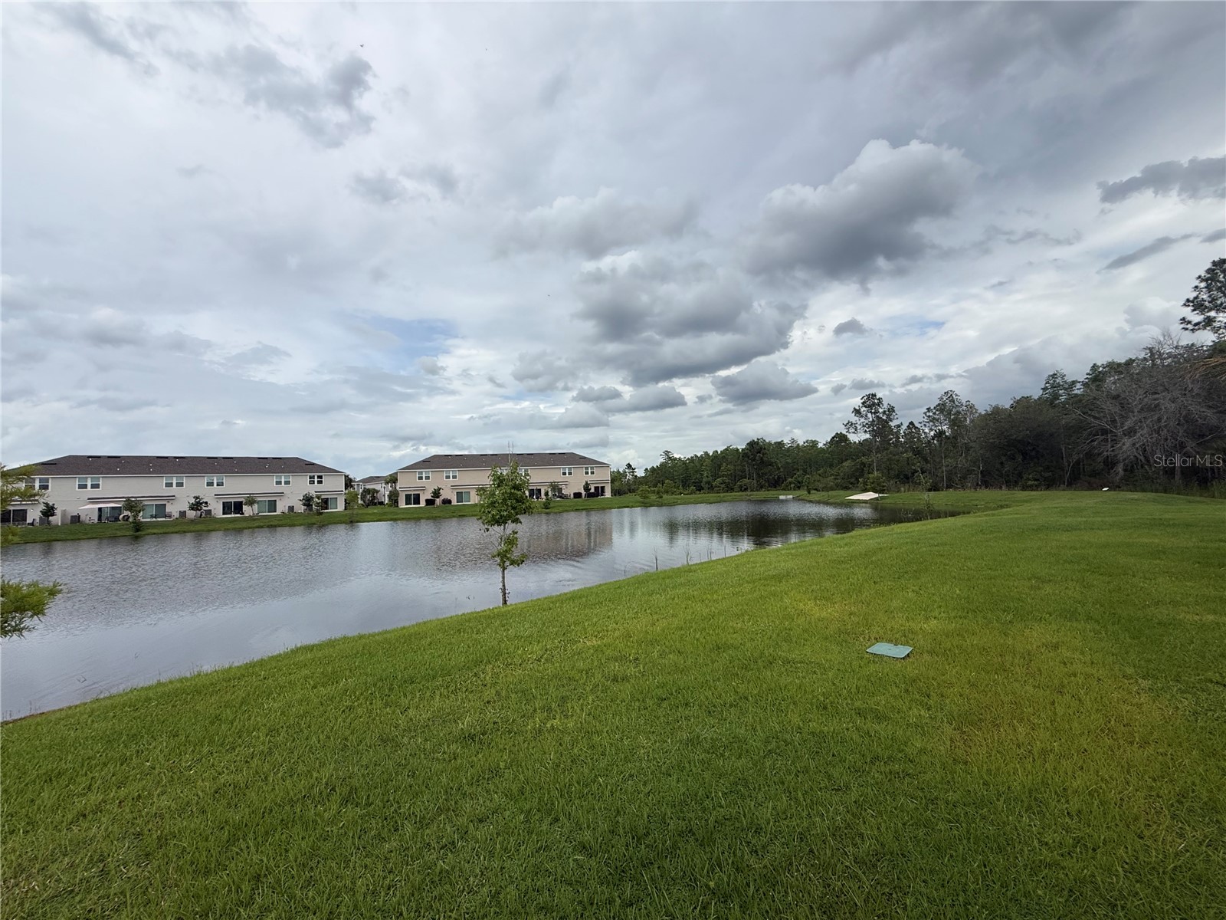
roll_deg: +1.3
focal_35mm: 14
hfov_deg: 102.1
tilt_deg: +2.8
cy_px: 460
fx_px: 496
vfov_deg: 85.7
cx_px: 613
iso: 50
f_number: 2.2
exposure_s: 1/2237
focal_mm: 2.22
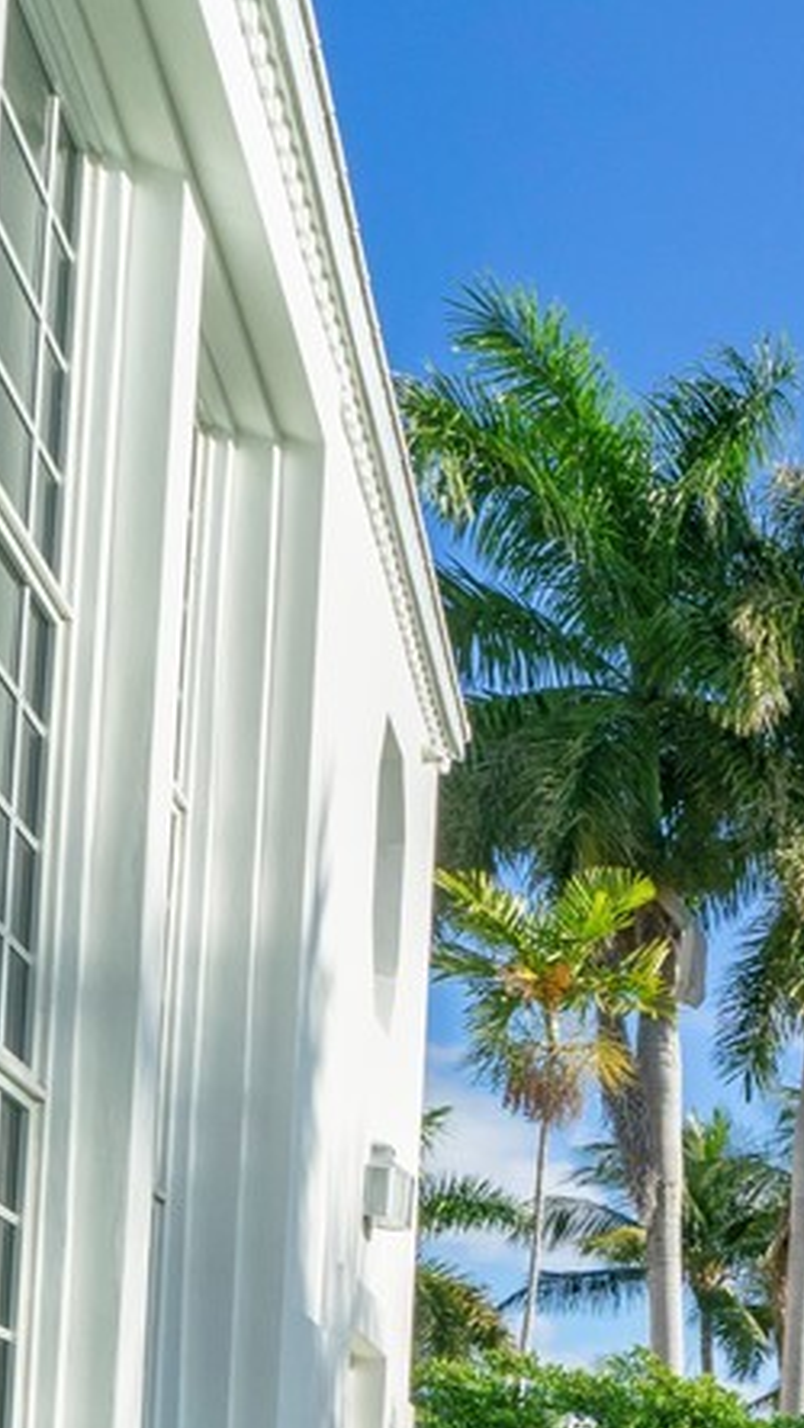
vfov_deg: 36.6
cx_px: 2087
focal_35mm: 48
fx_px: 1818
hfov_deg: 13.7
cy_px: 1549
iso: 320
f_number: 11
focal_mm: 12
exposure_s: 1/500
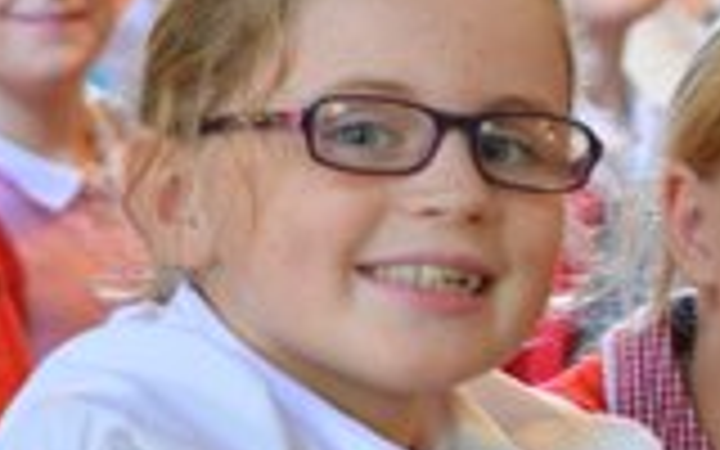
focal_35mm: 252
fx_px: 4935
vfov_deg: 5.2
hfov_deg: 8.3
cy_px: 119
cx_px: 698
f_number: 4.5
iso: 560
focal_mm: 55
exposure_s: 1/15
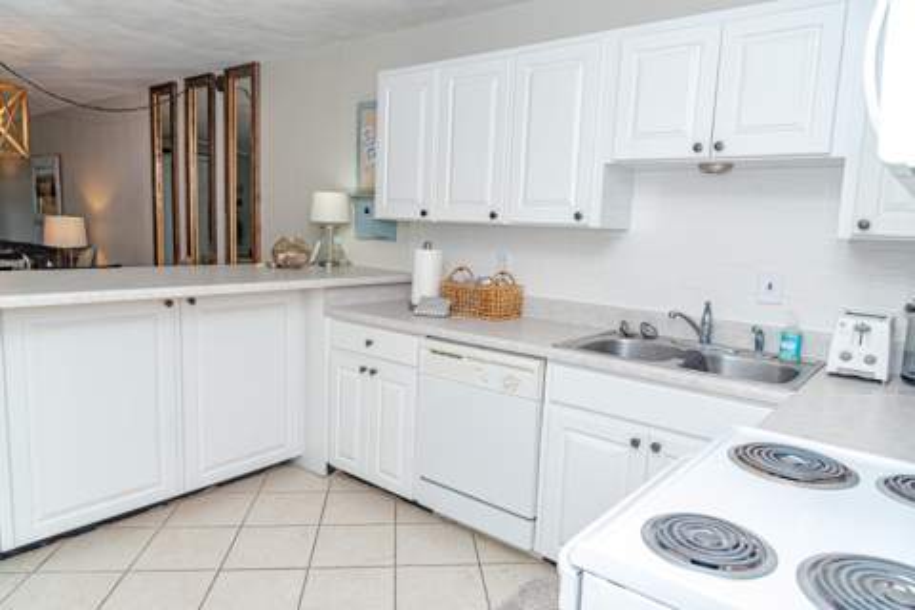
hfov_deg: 73.7
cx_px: 458
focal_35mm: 24
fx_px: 610
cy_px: 305
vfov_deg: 53.1
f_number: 7.1
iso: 400
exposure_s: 1/125
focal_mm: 24
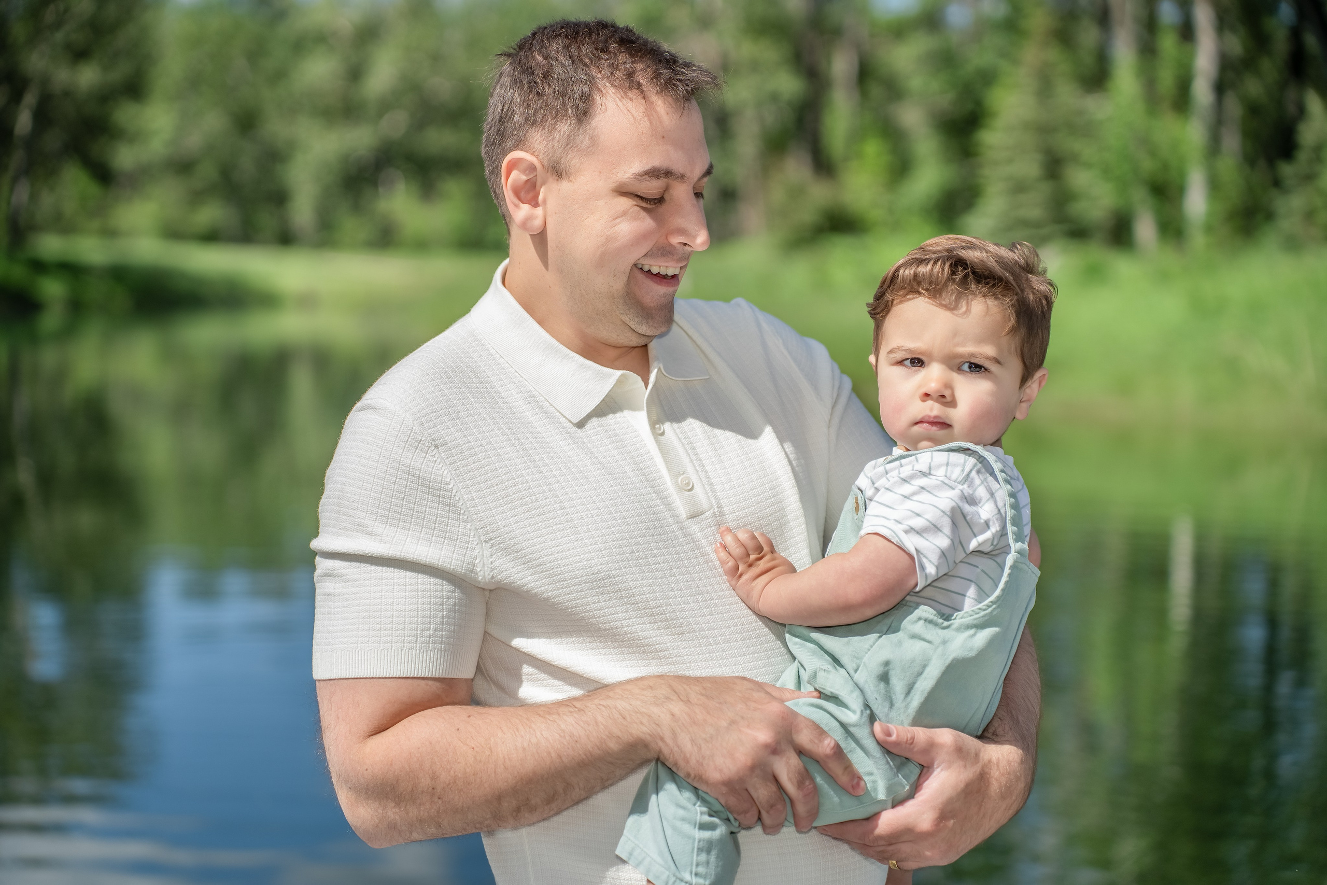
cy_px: 442
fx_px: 2765
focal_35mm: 75
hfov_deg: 27.0
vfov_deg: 18.2
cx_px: 664
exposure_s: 1/2000
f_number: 2.8
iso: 64
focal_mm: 75
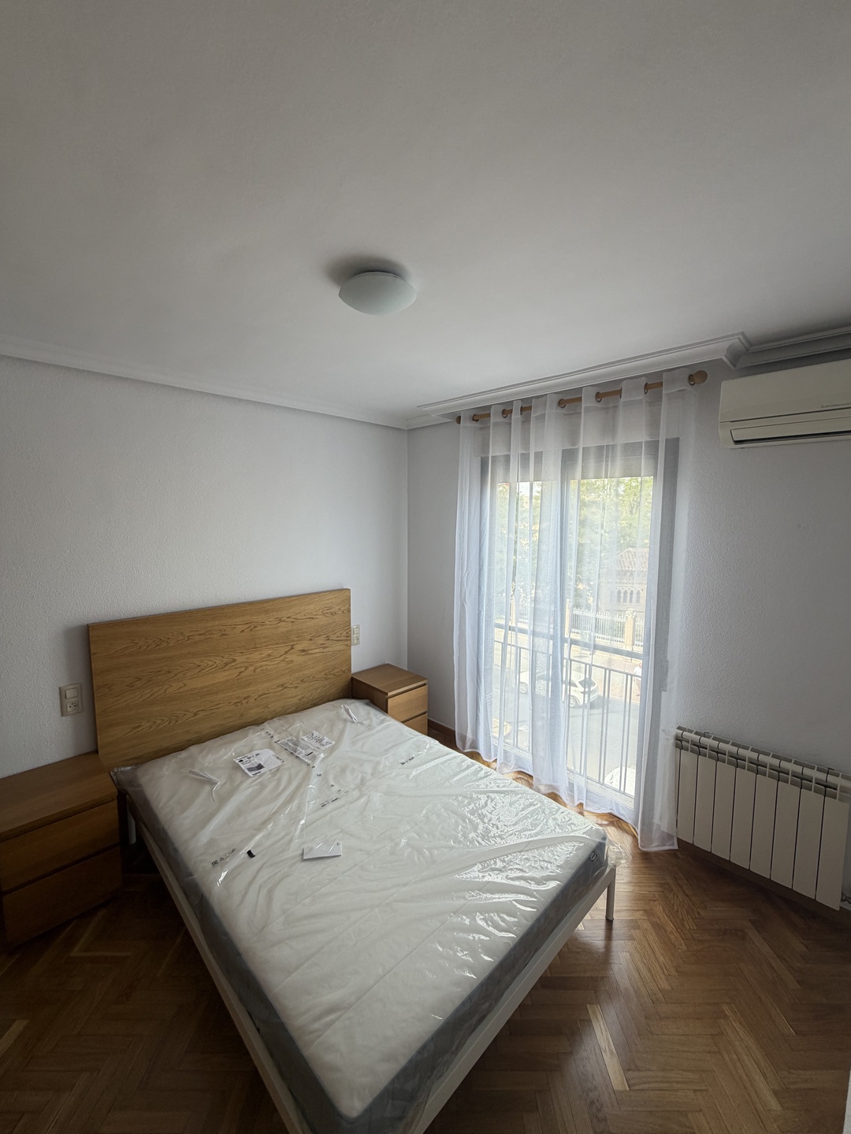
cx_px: 426
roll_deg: +0.2
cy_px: 567
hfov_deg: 85.7
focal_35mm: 14
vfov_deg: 102.1
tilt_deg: -6.2
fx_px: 459
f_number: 2.2
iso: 50
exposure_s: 1/121
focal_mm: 2.22
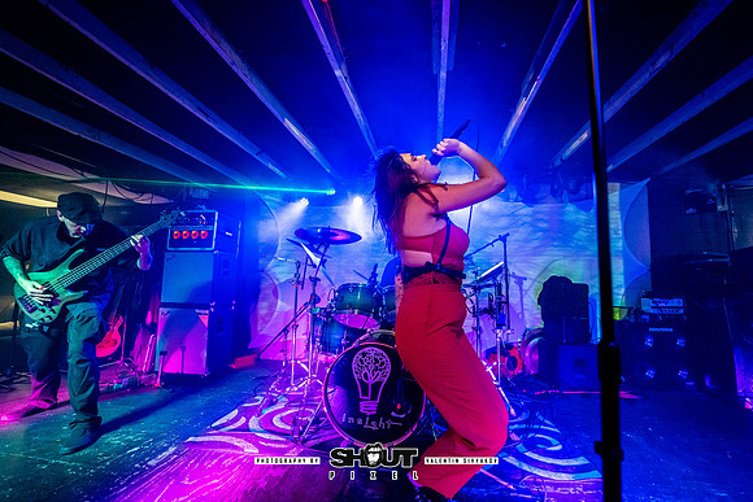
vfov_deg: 78.7
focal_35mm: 15
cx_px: 386
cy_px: 251
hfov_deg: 101.7
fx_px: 306
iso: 3200
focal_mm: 14
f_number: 2.8
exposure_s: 1/250
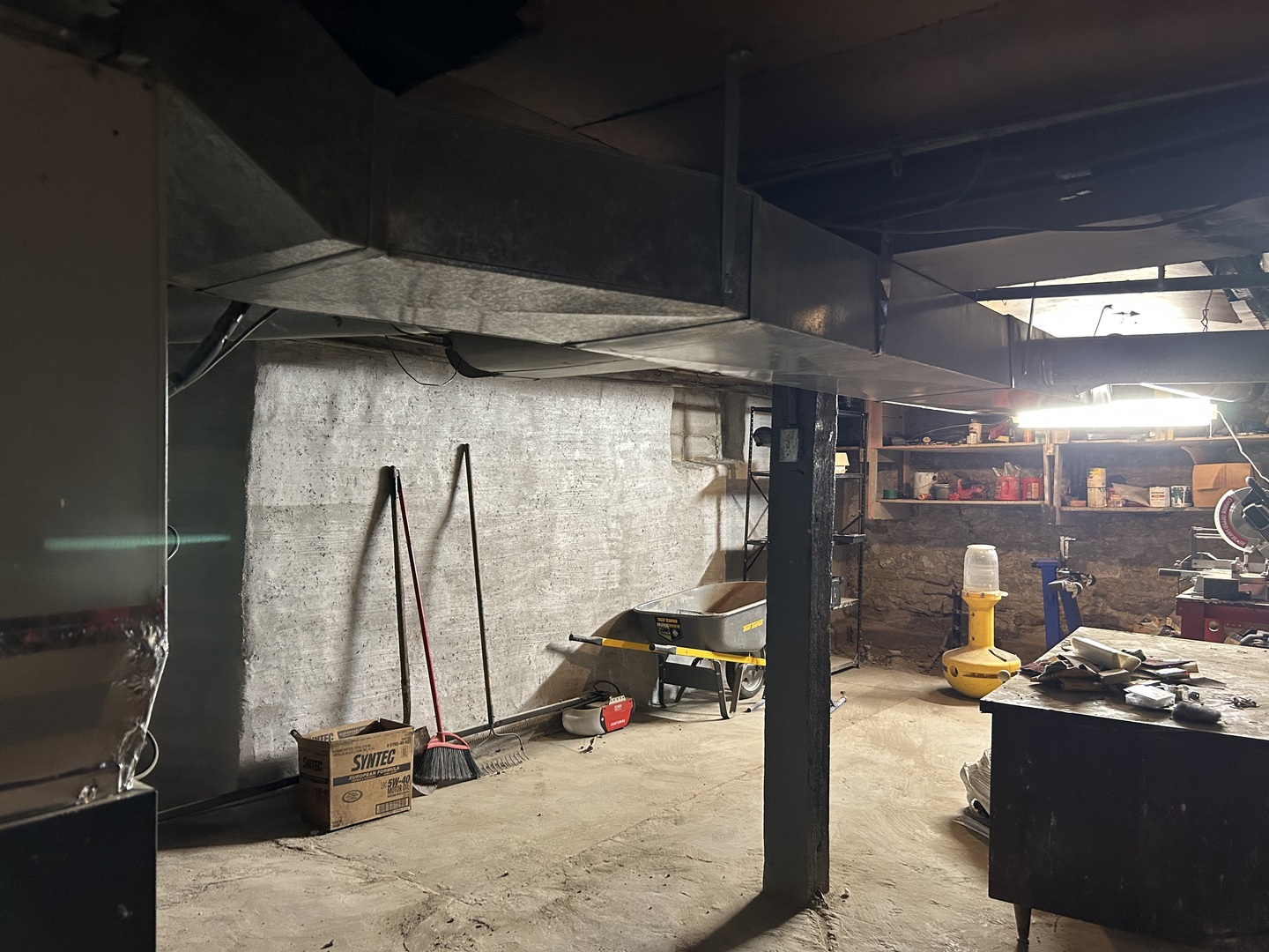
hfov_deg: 67.3
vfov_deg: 53.1
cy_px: 476
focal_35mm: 26
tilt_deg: -0.3
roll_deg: -0.5
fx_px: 953
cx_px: 634
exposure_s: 1/40
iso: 400
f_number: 1.5
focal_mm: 5.7
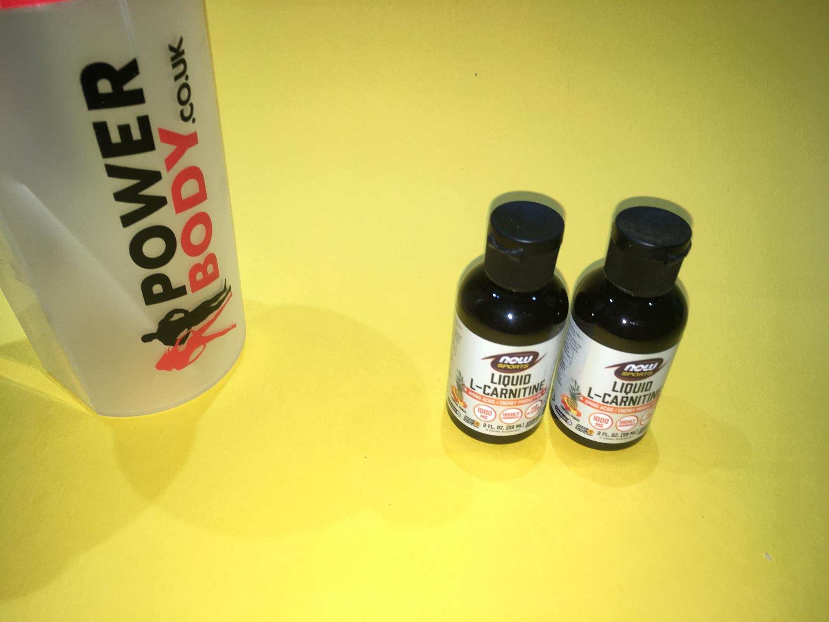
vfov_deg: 48.2
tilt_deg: -40.6
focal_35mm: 29
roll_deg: -2.7
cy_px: 311
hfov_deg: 61.7
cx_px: 414
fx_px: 695
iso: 25
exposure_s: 1/33
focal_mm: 4.15
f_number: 2.2
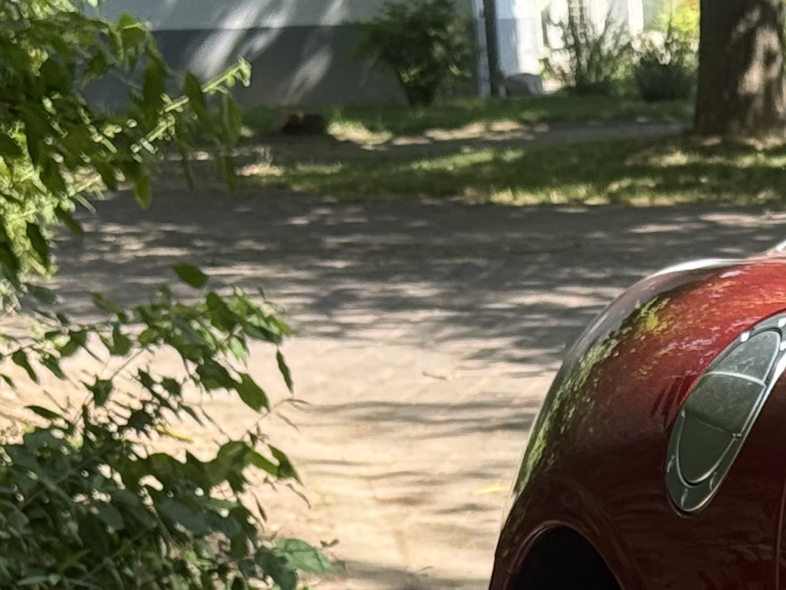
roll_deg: +1.9
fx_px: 3906
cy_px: 977
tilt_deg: -14.3
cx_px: 970
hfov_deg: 11.2
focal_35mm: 172
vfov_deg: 8.4
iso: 100
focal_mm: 6.76
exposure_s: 1/513
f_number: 1.78
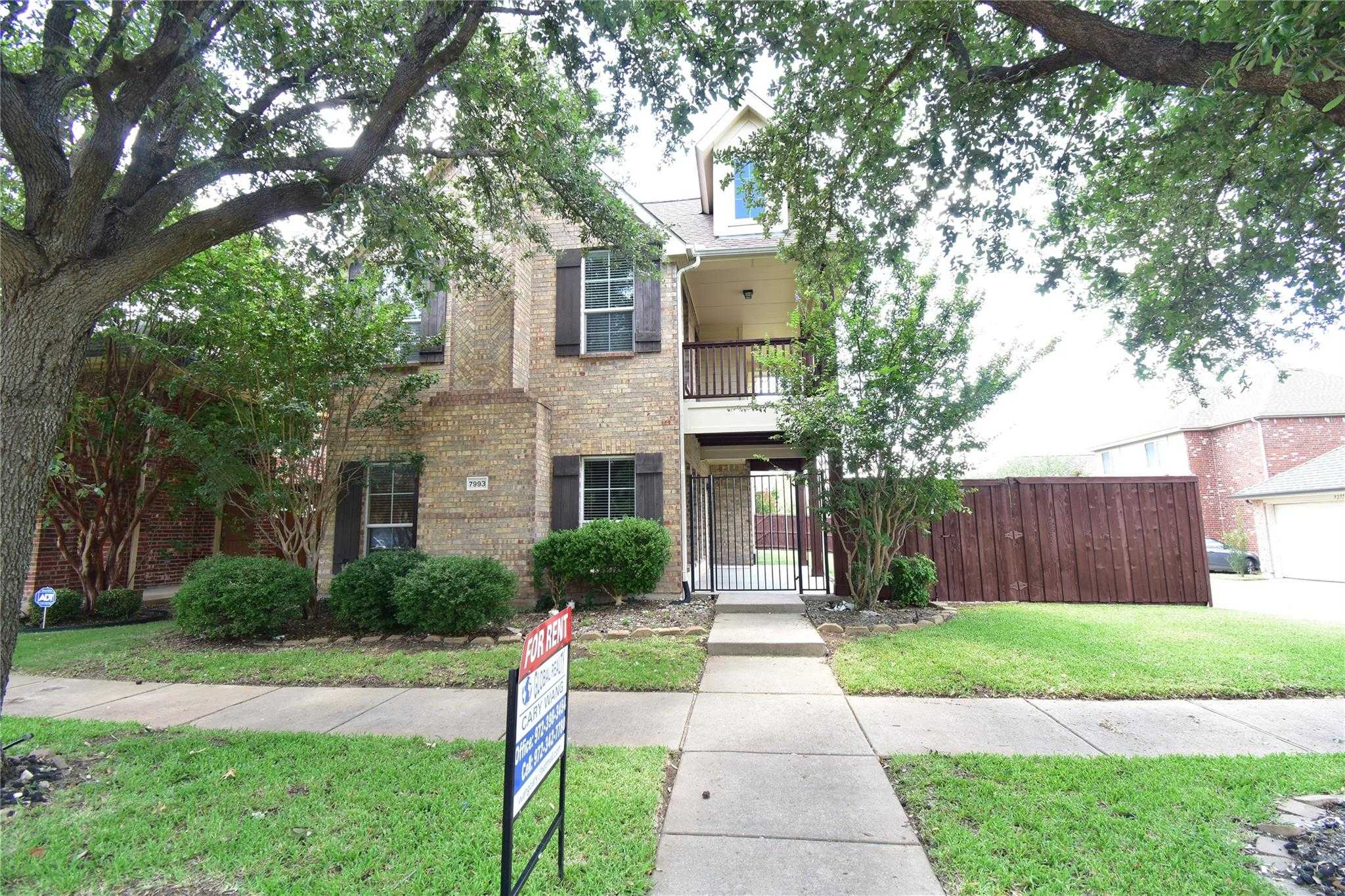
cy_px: 448
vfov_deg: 77.3
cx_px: 672
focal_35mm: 15
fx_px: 560
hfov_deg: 100.4
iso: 180
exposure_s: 1/15
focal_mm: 10
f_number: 8
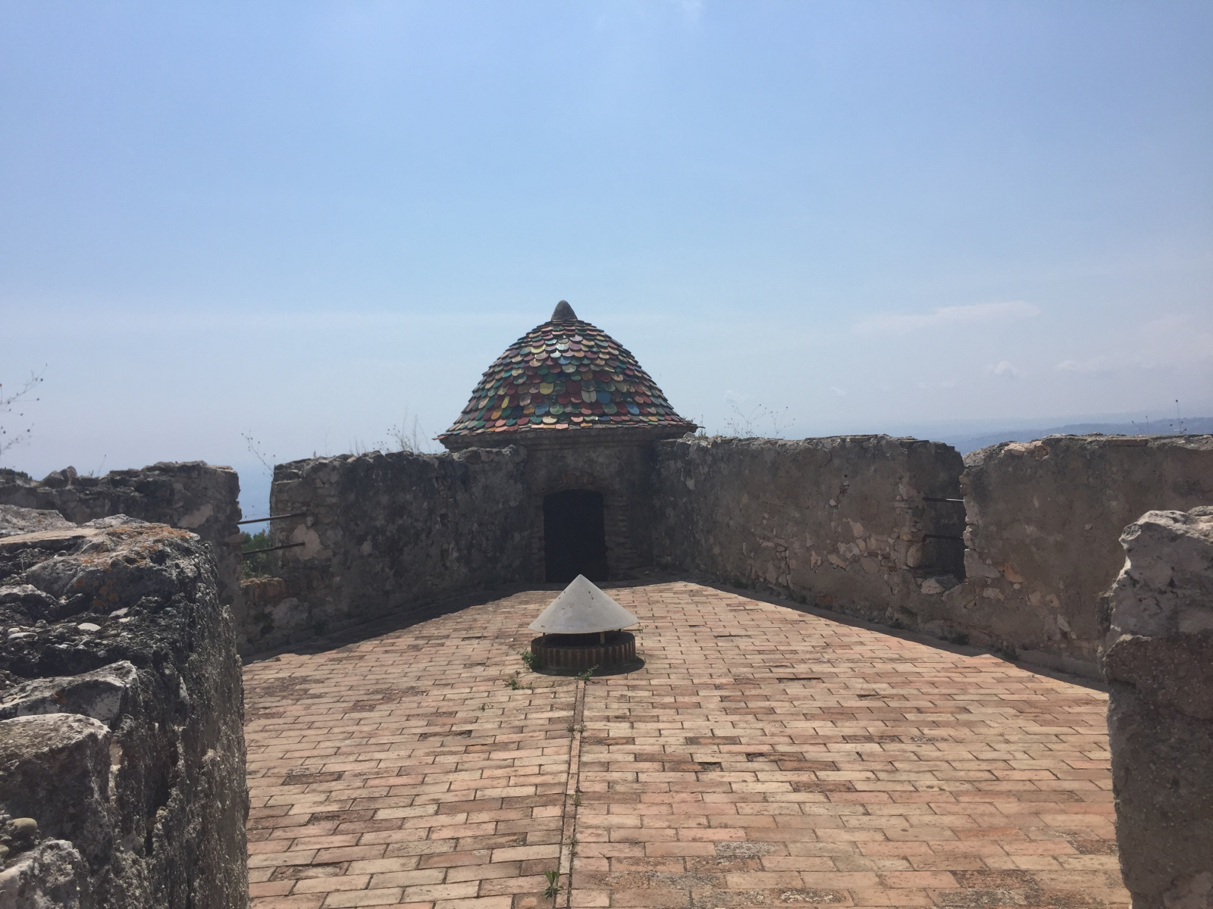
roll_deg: +1.0
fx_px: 1016
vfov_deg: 48.2
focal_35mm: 29
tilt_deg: -0.5
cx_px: 606
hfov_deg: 61.7
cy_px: 454
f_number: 2.2
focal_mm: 4.15
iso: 32
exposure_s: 1/4405
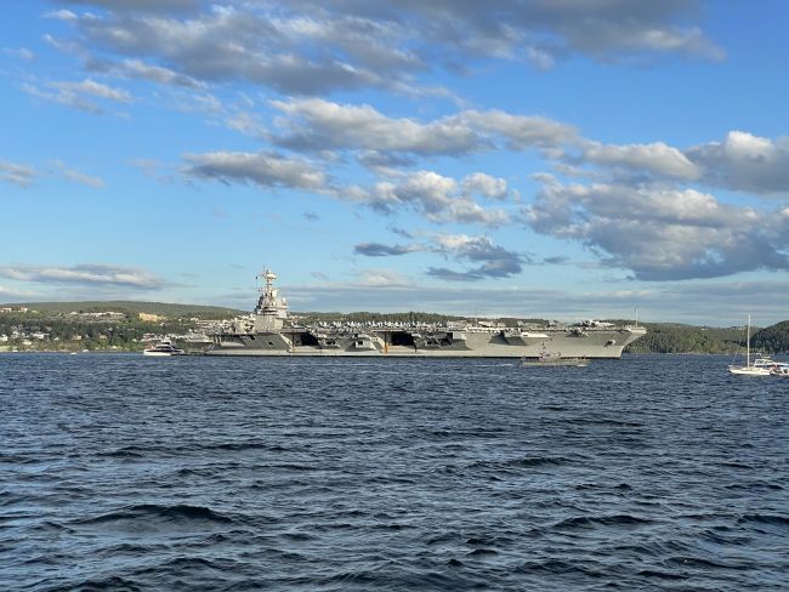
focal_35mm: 52
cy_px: 296
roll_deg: -0.9
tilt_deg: +3.7
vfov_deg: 28.1
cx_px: 394
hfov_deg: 36.8
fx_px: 1186
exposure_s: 1/1261
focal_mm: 6
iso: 25
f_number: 2
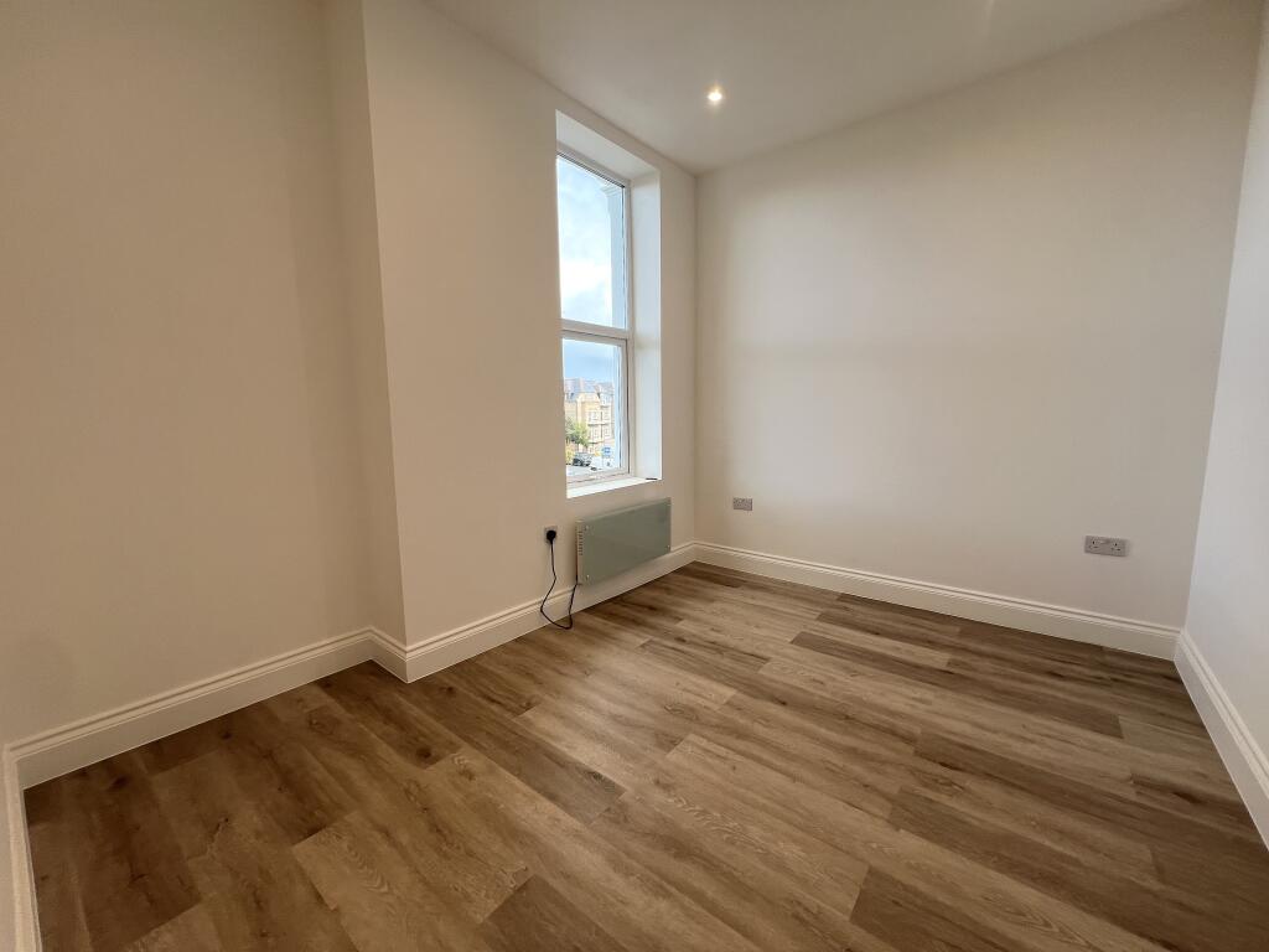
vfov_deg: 89.9
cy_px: 476
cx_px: 634
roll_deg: +0.6
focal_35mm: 13
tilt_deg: -7.7
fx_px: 477
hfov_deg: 106.2
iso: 32
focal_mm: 1.57
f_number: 1.8
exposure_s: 1/108
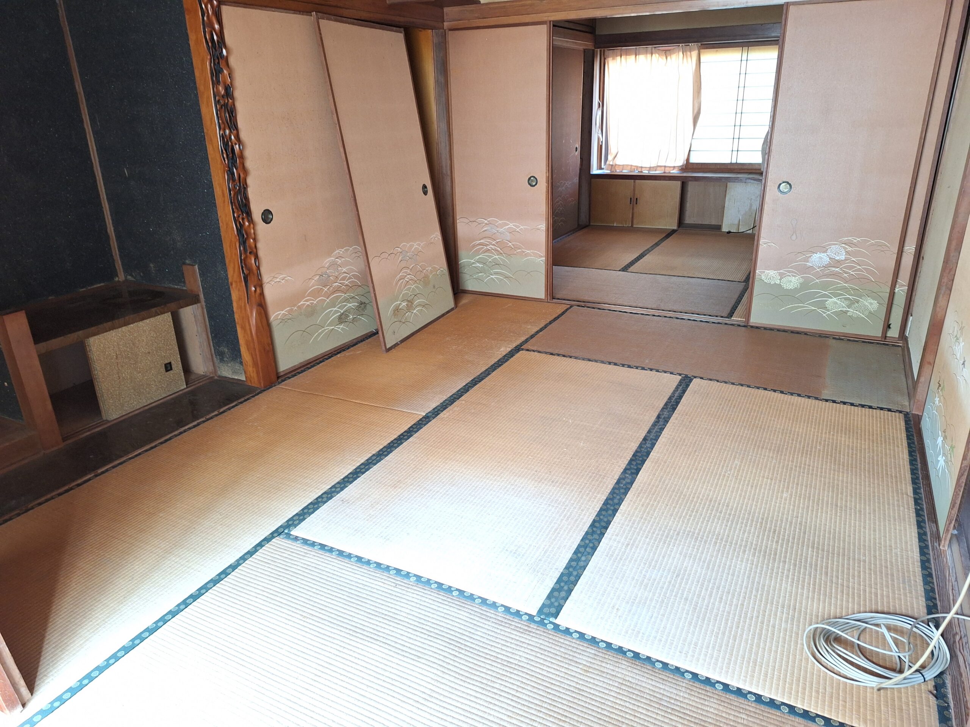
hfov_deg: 73.9
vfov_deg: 58.9
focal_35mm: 23
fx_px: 644
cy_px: 364
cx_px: 485
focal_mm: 5.54
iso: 320
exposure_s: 1/25
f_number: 1.8
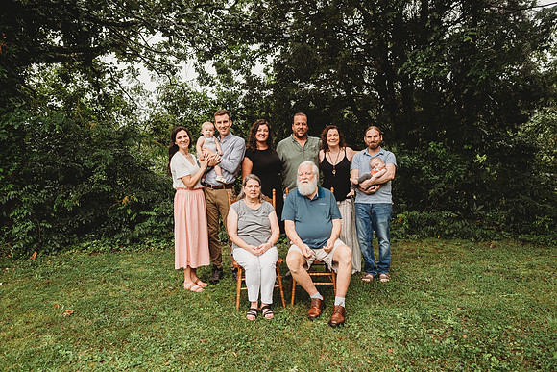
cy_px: 187
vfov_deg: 50.1
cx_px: 268
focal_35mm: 26
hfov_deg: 70.0
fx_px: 397
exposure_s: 1/160
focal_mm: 24
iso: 400
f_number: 3.5
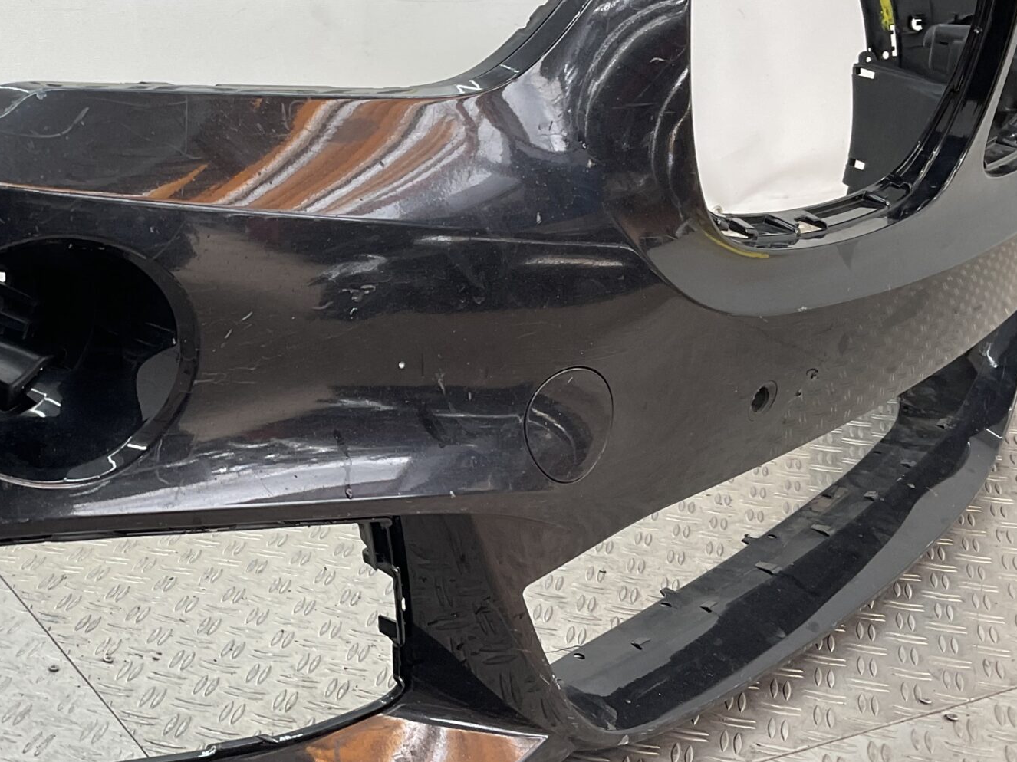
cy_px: 331
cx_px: 168
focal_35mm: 56
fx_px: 1645
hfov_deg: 33.1
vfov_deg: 26.1
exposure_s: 1/100
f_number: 1.8
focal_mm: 3
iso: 25
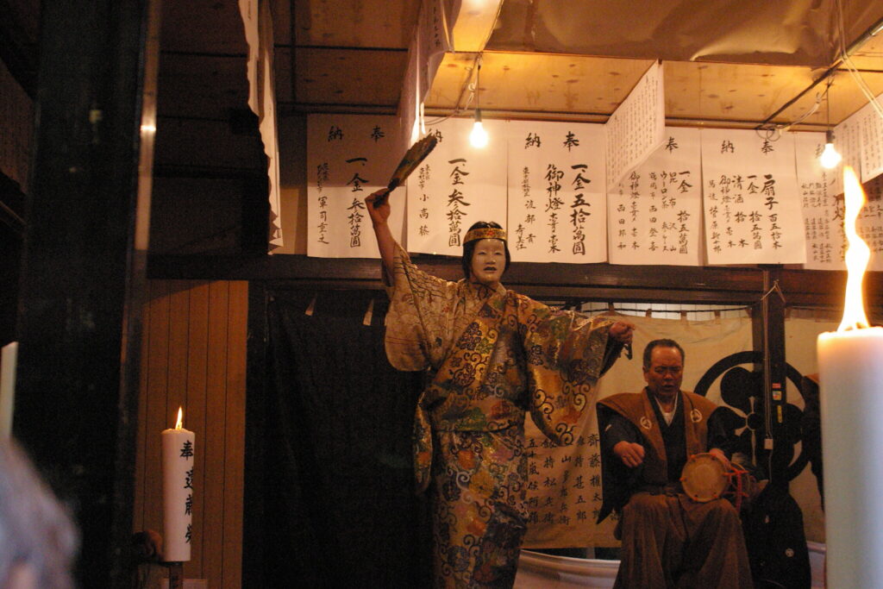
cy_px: 294
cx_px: 442
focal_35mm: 51
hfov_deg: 38.9
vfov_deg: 26.5
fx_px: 1251
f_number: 4
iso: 3200
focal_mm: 34
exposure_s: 1/60
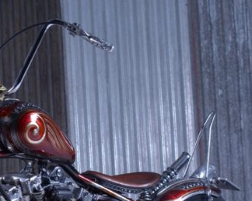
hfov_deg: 6.8
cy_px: 168
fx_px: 2111
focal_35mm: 283
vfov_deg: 5.5
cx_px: -2
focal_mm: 85
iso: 100
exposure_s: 1/80
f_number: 7.1
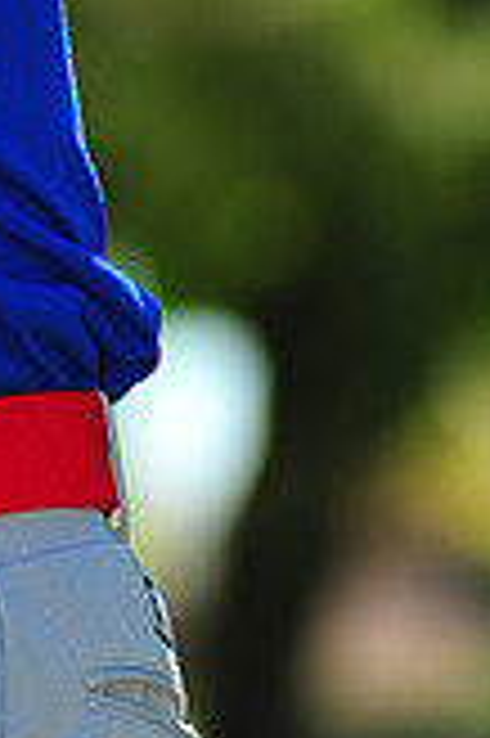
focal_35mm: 638
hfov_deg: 2.1
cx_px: -346
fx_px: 13052
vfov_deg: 3.2
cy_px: -180
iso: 200
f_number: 5
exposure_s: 1/640
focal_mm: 180
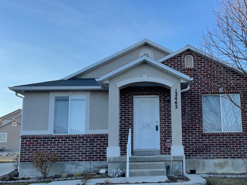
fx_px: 257
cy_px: 115
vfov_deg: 39.5
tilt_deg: +5.6
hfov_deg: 50.8
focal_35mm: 36
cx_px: 155
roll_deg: +0.7
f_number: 1.6
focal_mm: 5.1
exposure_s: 1/1225
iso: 32
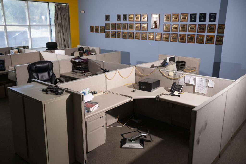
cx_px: 123
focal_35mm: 34
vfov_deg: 39.4
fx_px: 229
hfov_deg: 56.5
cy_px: 82
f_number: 8
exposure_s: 1/60
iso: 400
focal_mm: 33.5
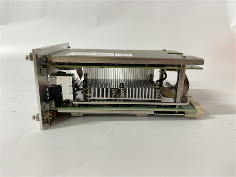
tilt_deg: -15.9
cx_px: 118
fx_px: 177
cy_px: 88
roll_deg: +0.3
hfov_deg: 67.3
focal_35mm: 26
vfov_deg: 53.1
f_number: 1.8
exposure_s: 1/50
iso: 100
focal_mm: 4.25
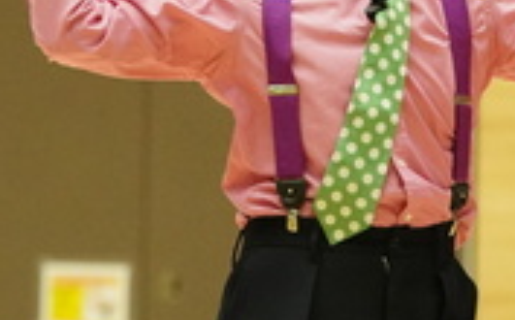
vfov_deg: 2.3
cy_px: -33
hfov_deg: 3.7
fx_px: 7875
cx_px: 221
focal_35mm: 562
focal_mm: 150
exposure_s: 1/400
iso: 10000
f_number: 4
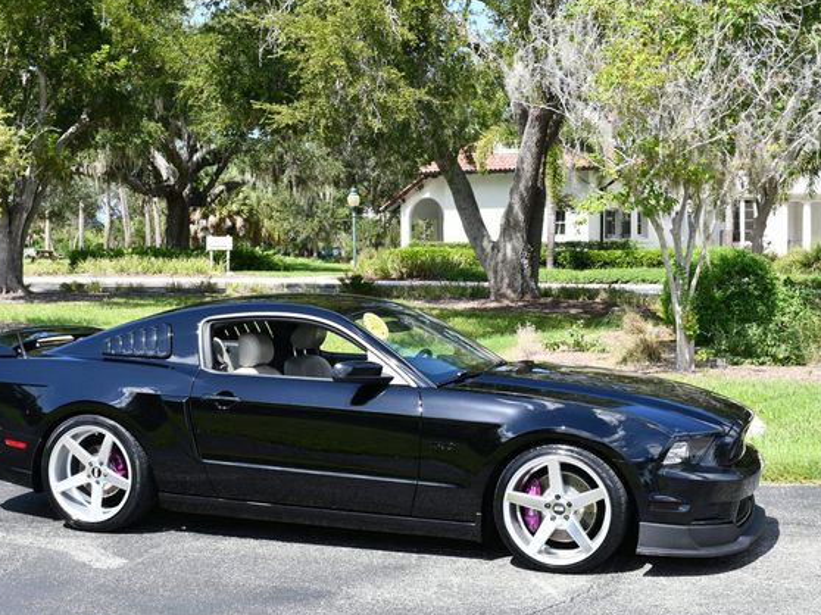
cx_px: 400
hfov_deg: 36.2
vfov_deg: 27.5
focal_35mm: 53
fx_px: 1256
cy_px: 309
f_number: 7.1
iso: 200
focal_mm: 24
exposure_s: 1/250
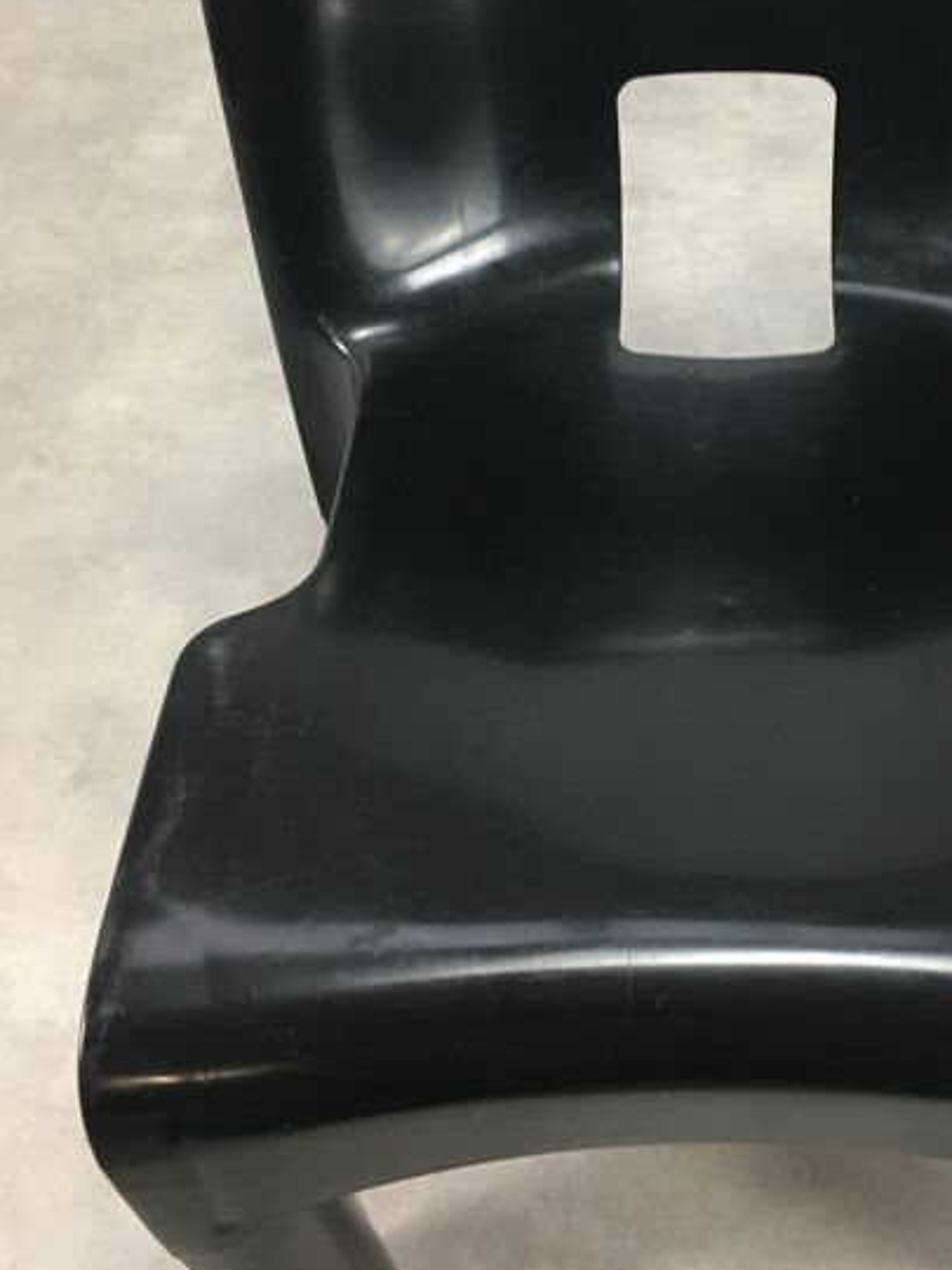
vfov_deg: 43.3
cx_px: 703
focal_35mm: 43
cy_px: 440
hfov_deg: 33.0
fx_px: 1577
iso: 160
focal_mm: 4.15
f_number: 2.2
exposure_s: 1/33
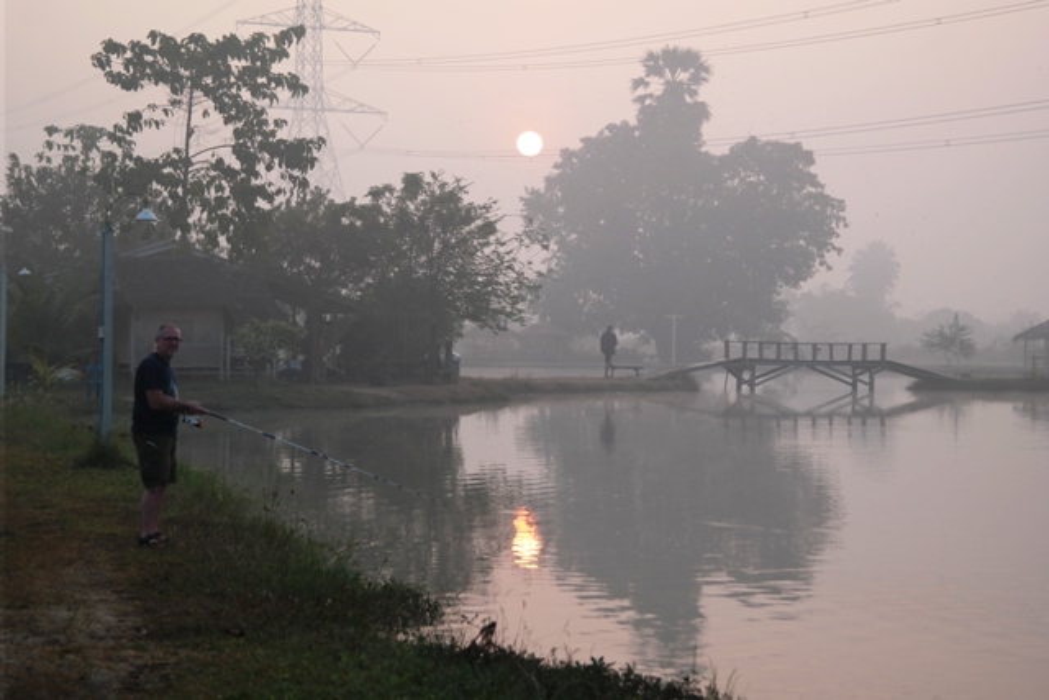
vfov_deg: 14.9
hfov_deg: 22.1
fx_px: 2681
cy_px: 350
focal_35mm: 92
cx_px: 524
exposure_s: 1/160
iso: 200
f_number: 5.6
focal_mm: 60
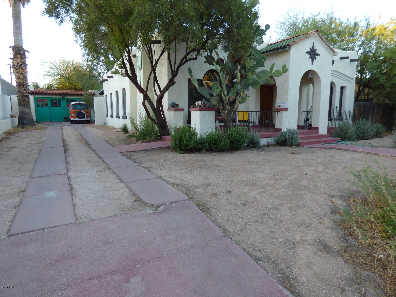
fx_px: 240
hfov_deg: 79.0
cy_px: 148
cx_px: 198
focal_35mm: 21
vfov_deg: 63.4
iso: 100
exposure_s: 1/80
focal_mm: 3.7
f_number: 2.8
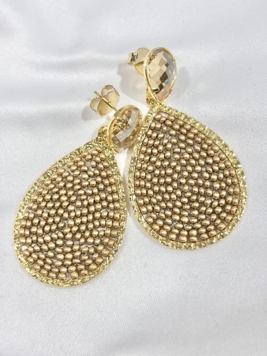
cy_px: 178
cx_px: 134
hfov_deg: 28.0
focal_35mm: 52
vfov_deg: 36.8
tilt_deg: -51.3
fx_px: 535
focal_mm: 5.96
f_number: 1.6
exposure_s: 1/231
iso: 32
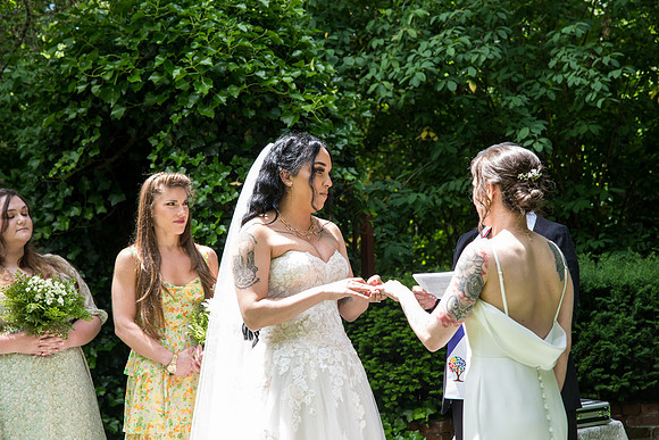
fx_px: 1282
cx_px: 330
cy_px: 220
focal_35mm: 70
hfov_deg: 28.8
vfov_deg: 19.5
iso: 500
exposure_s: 1/400
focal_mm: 70
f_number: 5
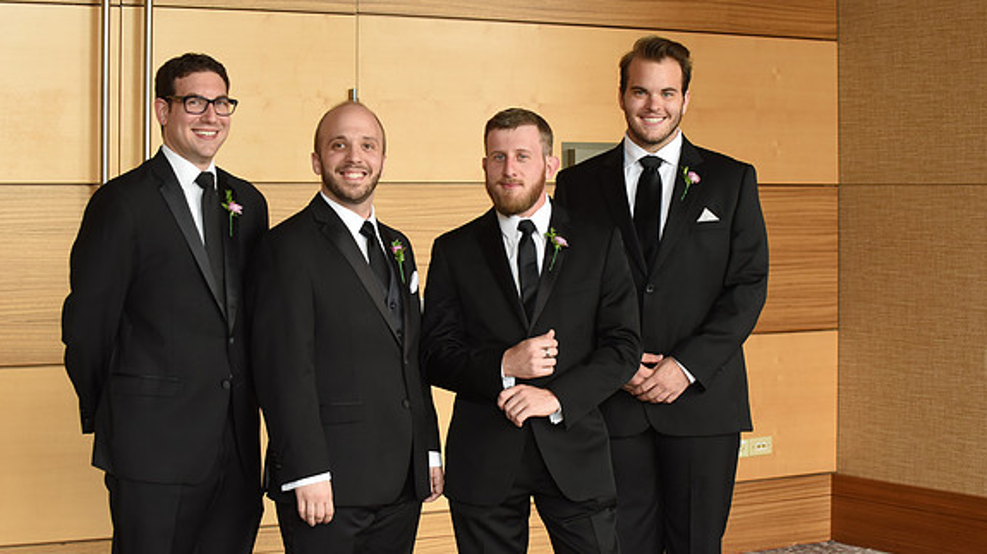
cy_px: 229
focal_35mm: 74
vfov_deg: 16.3
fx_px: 1936
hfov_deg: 28.6
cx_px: 493
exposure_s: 1/160
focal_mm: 70
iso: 1250
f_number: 6.3
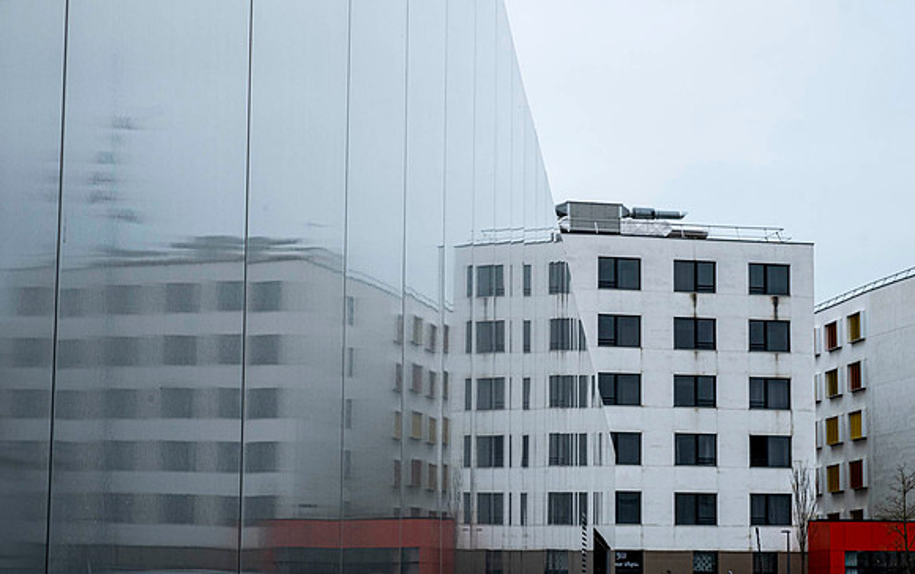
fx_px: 1931
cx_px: 458
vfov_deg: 16.9
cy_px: 305
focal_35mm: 77
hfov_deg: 26.7
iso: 320
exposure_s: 1/160
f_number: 11
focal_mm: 50.5
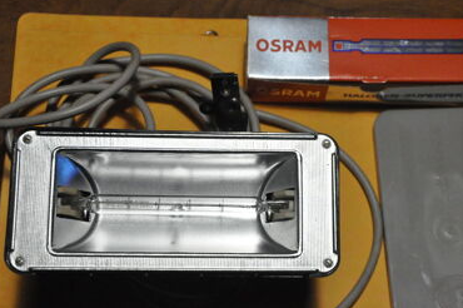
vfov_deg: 18.4
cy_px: 181
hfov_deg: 27.3
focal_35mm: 74
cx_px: 269
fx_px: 951
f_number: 7.1
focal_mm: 38
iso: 3200
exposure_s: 1/200
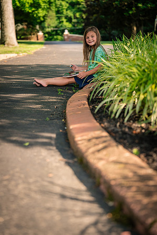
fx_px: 458
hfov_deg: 19.5
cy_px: 118
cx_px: 78
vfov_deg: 28.8
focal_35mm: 70
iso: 250
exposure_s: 1/1000
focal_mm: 70
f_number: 2.8
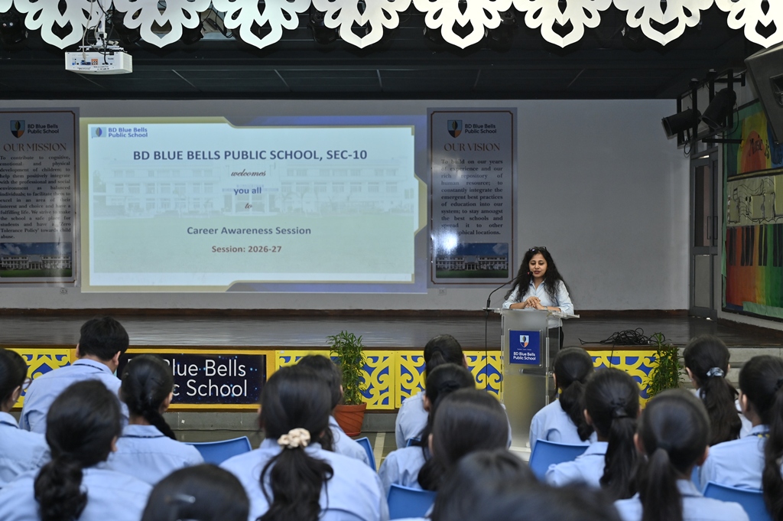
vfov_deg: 28.0
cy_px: 260
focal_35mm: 48
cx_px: 392
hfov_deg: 41.1
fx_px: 1043
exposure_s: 1/125
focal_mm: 48
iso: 640
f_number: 4
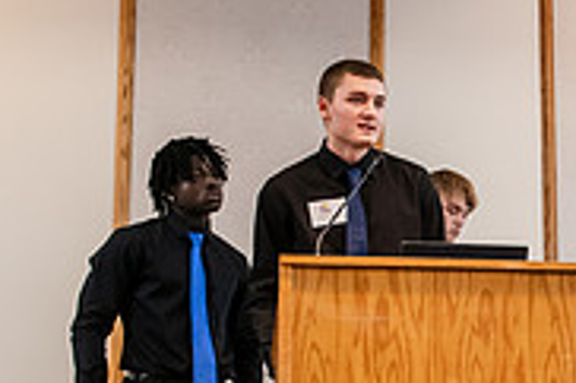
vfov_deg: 16.3
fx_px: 1327
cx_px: 551
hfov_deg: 23.6
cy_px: 296
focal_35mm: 83
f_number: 3.2
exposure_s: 1/200
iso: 2000
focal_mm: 26
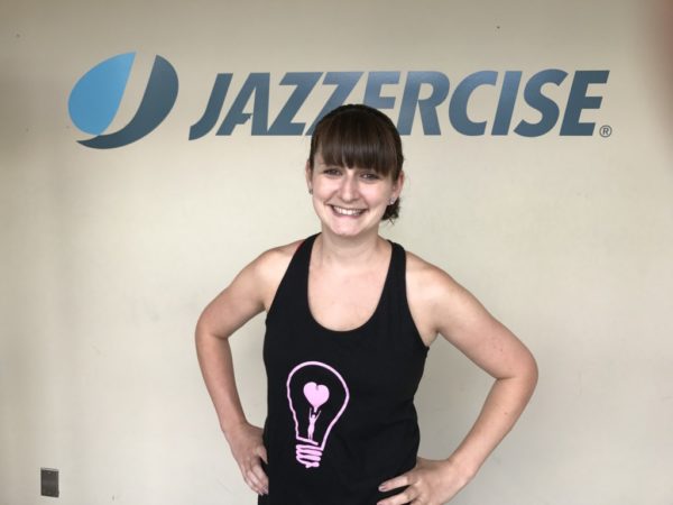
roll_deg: -0.6
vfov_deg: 49.7
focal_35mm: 28
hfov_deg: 63.4
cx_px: 336
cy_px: 252
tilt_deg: -7.6
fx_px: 544
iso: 32
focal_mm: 3.99
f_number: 1.8
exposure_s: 1/120
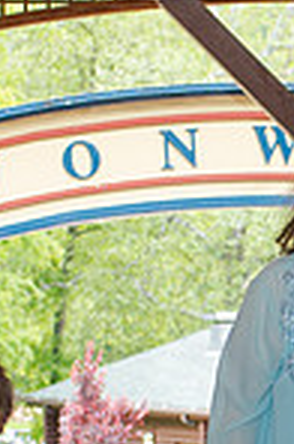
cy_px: 424
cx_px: 462
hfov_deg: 7.0
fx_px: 2375
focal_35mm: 193
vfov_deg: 10.6
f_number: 3.2
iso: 160
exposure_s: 1/200
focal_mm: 35
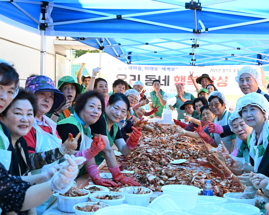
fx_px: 430
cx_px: 159
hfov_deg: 34.7
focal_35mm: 54
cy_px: 106
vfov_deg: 28.1
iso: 320
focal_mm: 47
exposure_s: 1/100
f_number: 5.6
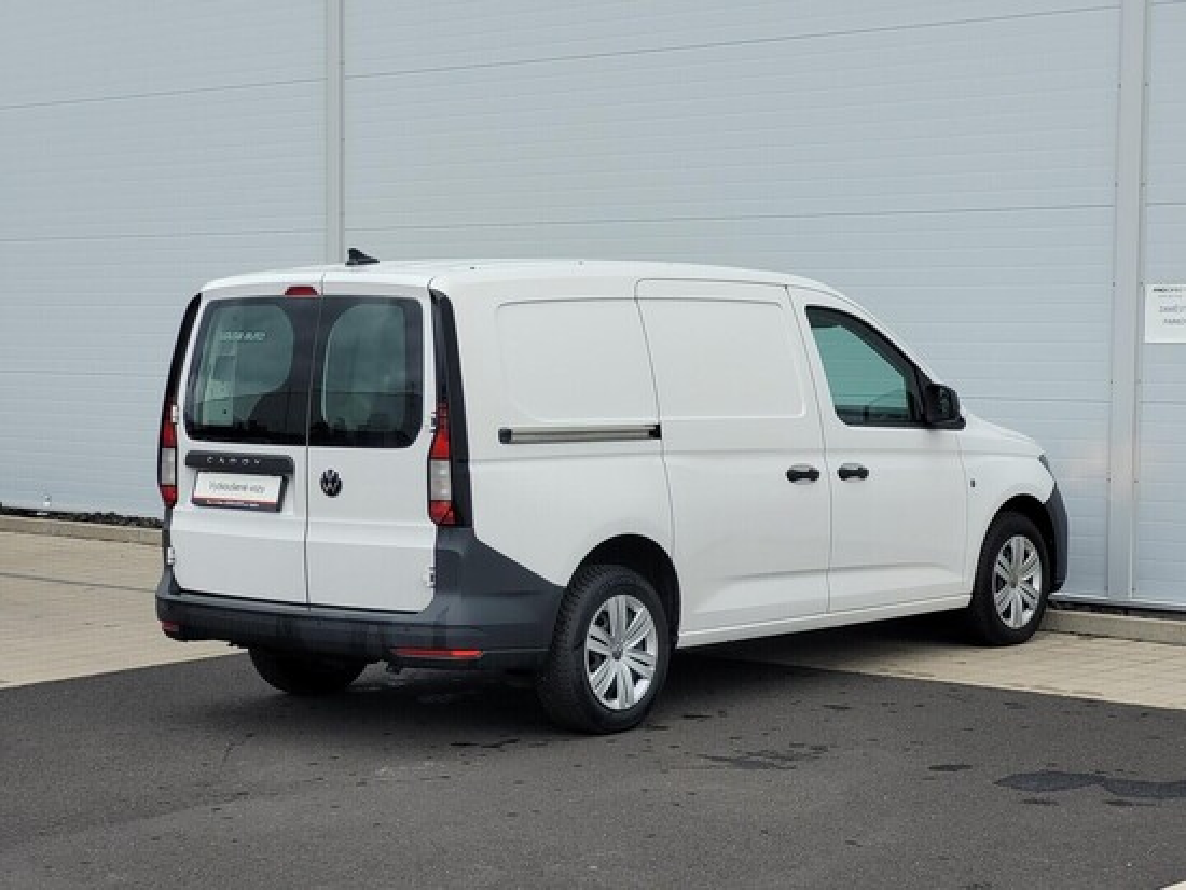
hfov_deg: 25.6
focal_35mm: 76
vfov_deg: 19.4
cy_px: 445
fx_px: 2605
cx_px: 593
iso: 25
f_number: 2.4
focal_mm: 7.12
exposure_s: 1/229
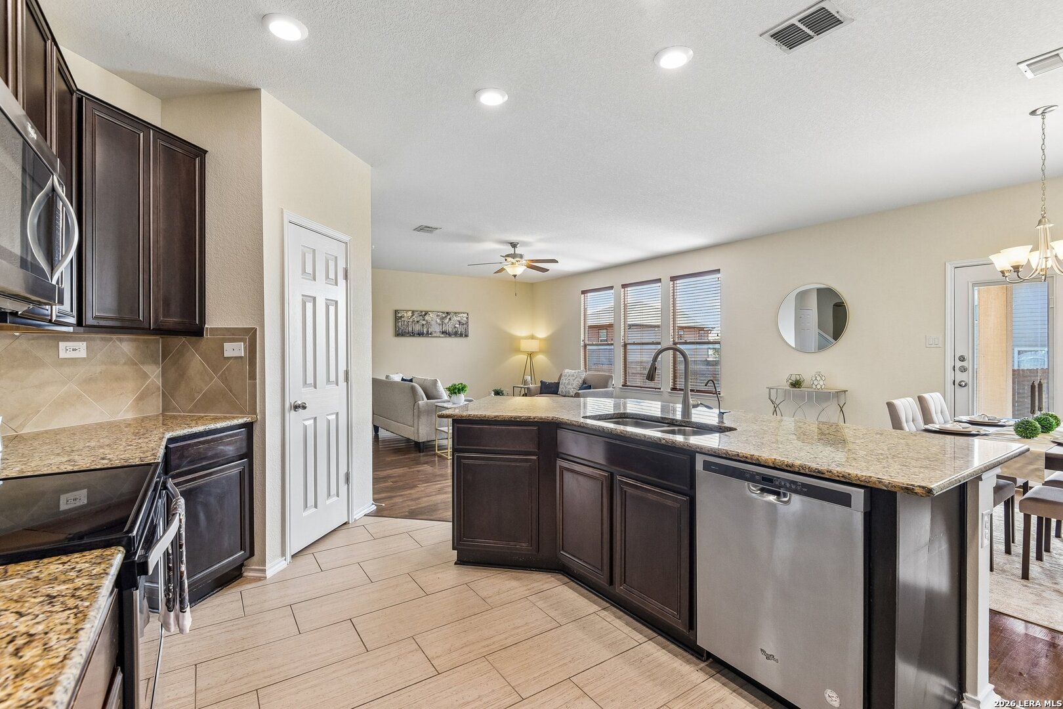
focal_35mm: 16
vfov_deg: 73.7
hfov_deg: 96.7
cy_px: 354
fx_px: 472
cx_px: 532
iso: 1100
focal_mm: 16
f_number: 8
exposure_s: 1/15
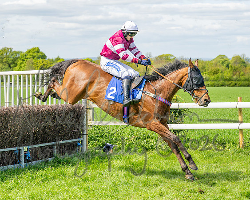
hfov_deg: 18.6
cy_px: 109
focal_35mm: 103
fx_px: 763
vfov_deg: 14.9
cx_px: 114
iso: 400
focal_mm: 70
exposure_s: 1/2500
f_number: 4
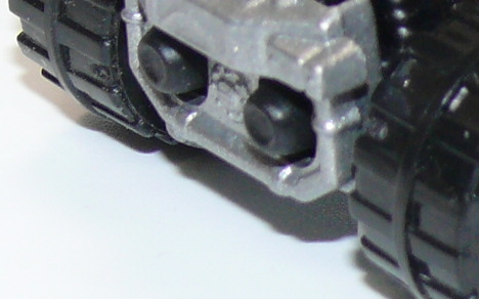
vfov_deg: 3.5
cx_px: 681
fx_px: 4828
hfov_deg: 5.6
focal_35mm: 370
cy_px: -123
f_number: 4
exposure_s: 1/30
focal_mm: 13.3
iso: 100
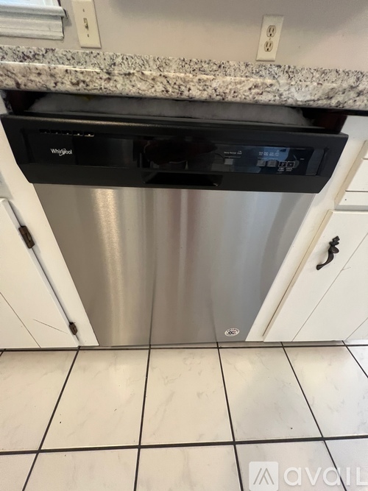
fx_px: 184
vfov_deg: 106.2
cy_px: 246
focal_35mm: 13
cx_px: 184
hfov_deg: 89.9
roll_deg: -3.6
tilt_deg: -36.1
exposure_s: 1/60
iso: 400
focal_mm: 1.57
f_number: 1.8
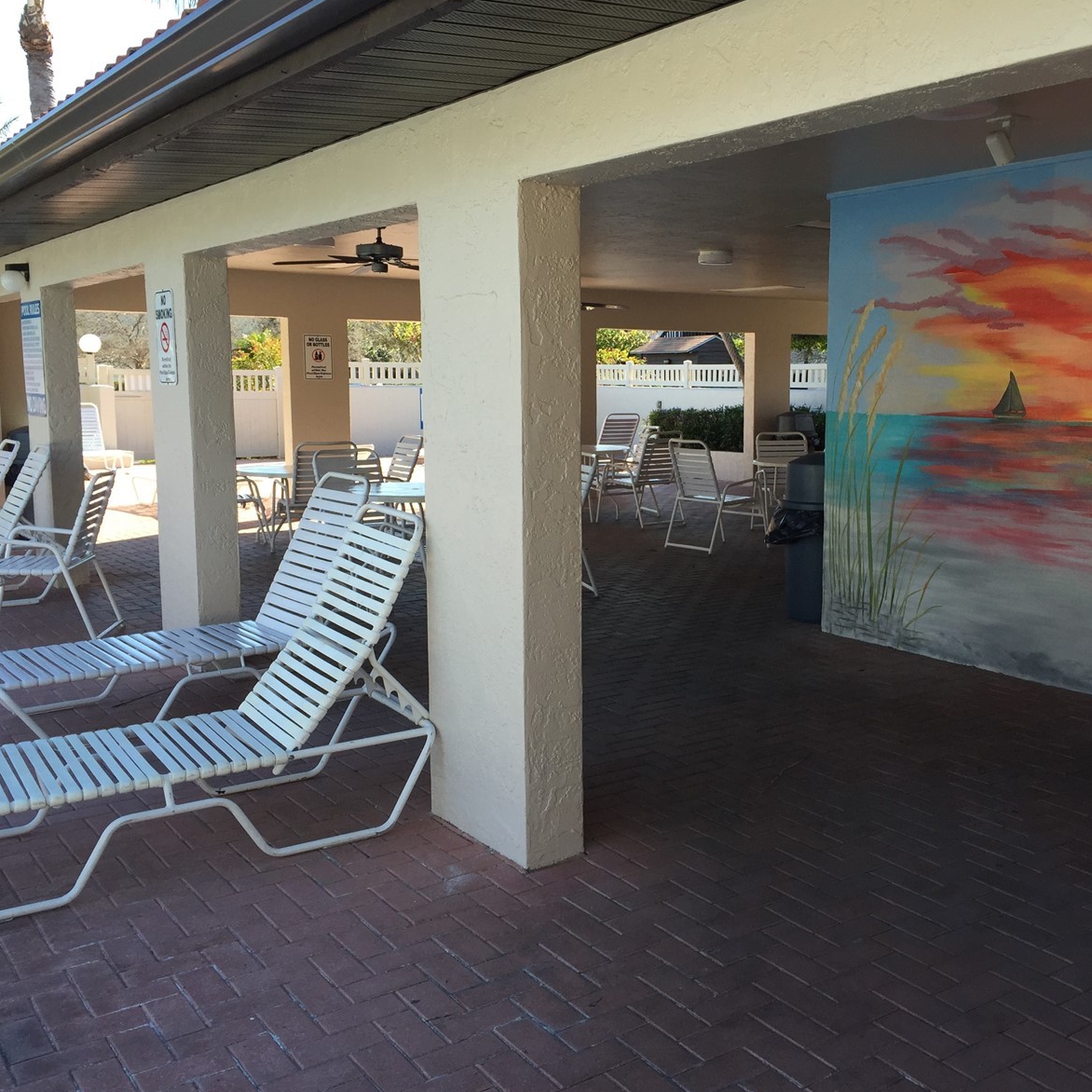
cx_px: 657
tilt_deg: -7.1
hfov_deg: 46.9
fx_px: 1249
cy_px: 546
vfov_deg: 47.2
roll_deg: -0.9
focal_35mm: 35
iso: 32
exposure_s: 1/395
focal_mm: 4.15
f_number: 2.2
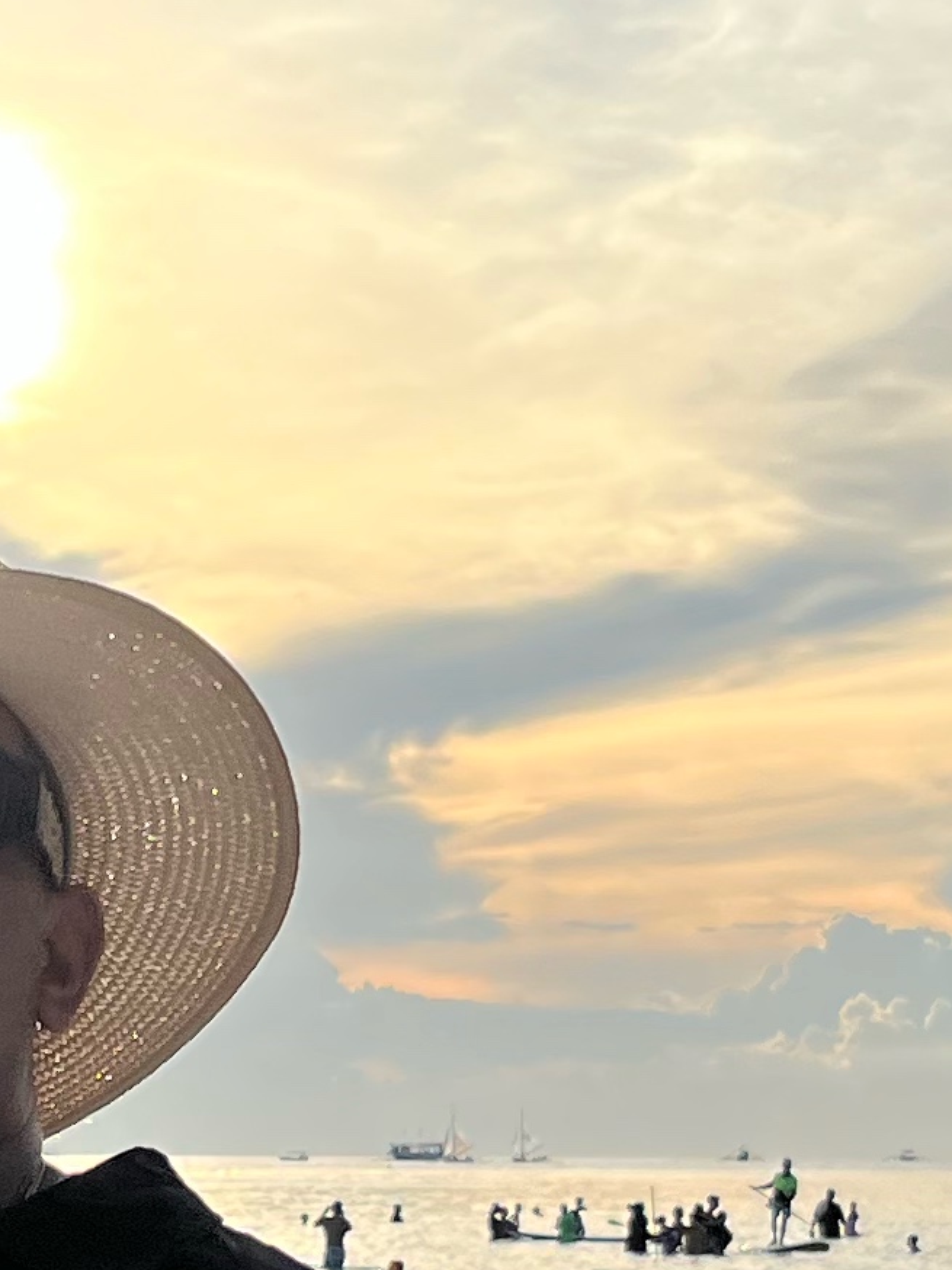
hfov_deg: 12.1
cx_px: -163
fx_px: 4402
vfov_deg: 16.2
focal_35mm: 120
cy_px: 1209
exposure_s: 1/6494
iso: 50
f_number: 1.6
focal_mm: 5.1
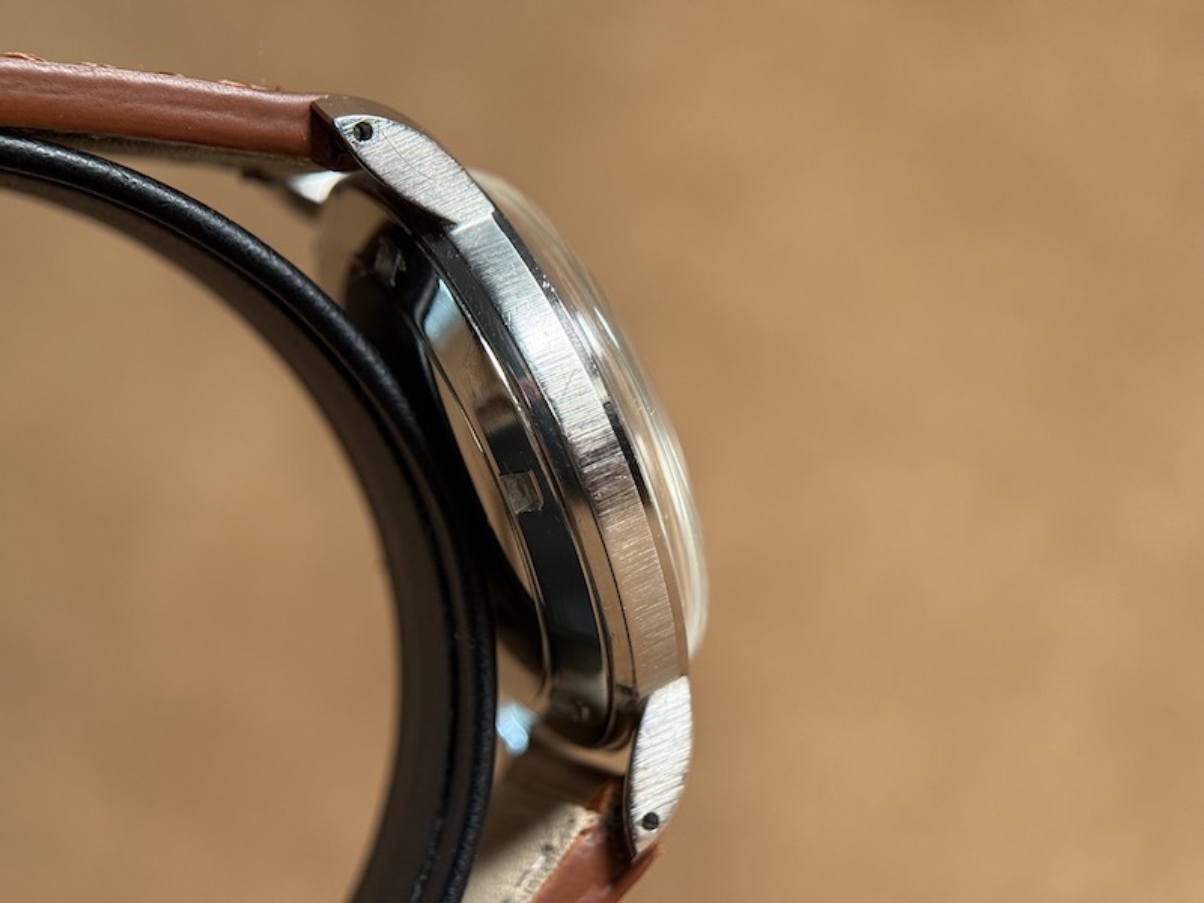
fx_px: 1670
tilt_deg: -0.4
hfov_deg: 39.7
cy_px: 452
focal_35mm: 48
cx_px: 602
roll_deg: +0.1
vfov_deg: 30.3
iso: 160
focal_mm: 6.76
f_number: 1.78
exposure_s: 1/60
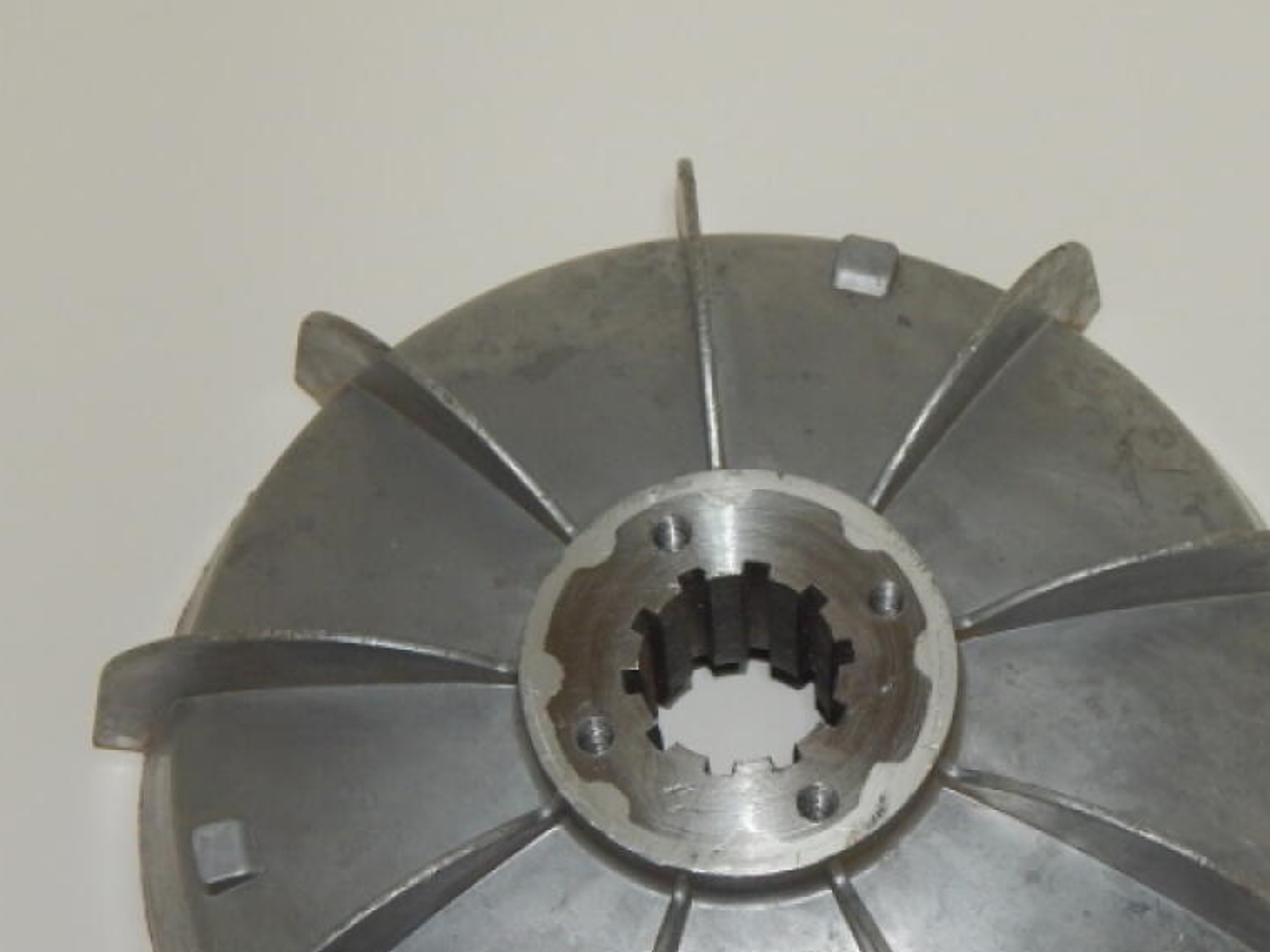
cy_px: 670
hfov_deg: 24.4
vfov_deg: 18.4
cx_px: 765
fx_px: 2935
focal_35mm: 80
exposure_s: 1/30
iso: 200
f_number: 3.4
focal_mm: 6.8
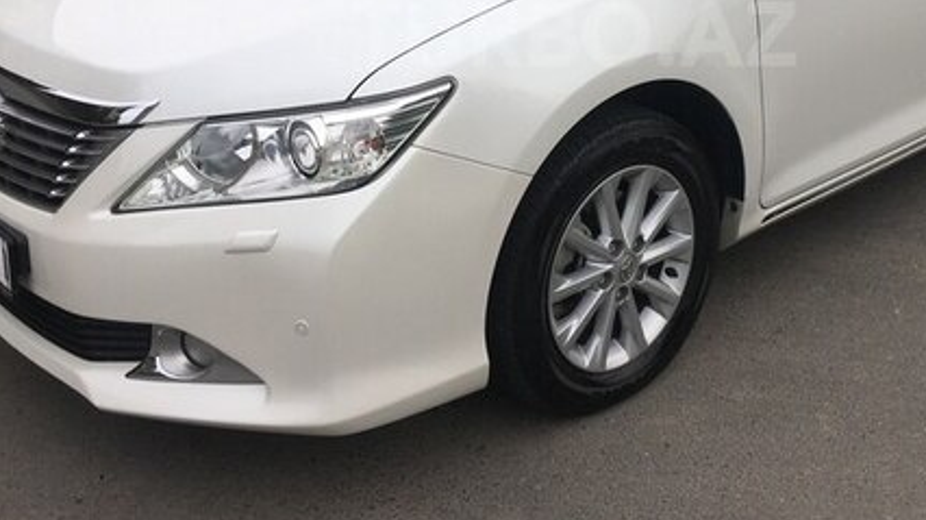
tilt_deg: -14.8
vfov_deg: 23.6
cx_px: 574
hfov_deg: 41.8
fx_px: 1202
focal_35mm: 49
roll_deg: -0.7
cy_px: 34
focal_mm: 4.15
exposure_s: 1/545
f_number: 2.2
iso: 25
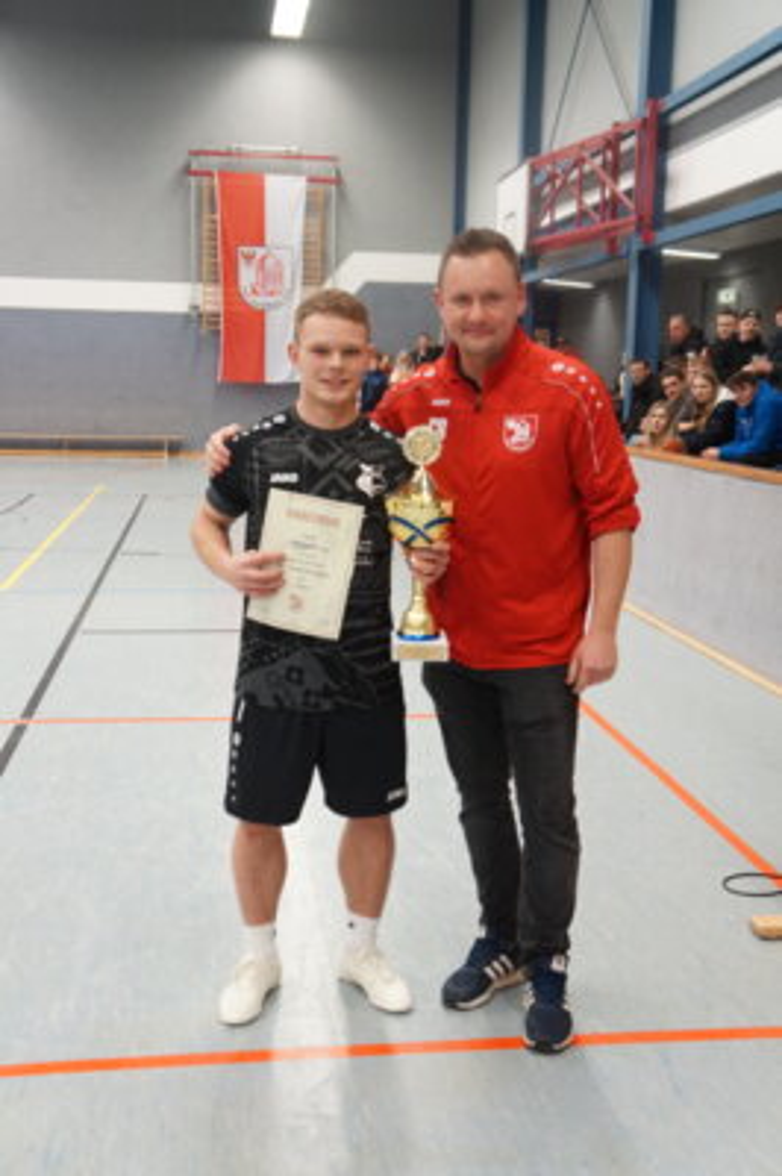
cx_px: 391
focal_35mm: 40
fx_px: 1322
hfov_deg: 33.0
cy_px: 588
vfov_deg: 48.0
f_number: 4
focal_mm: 27
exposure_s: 1/60
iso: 1250
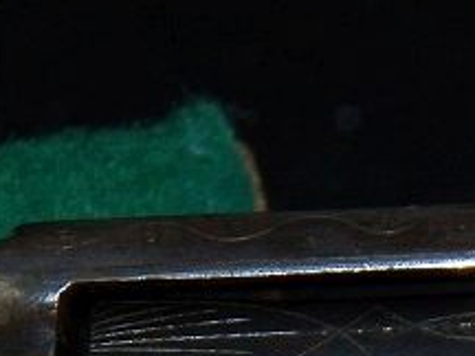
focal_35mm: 467
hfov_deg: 4.2
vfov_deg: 3.2
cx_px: 605
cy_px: 637
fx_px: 6408
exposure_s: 1/50
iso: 400
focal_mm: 22.6
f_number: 4
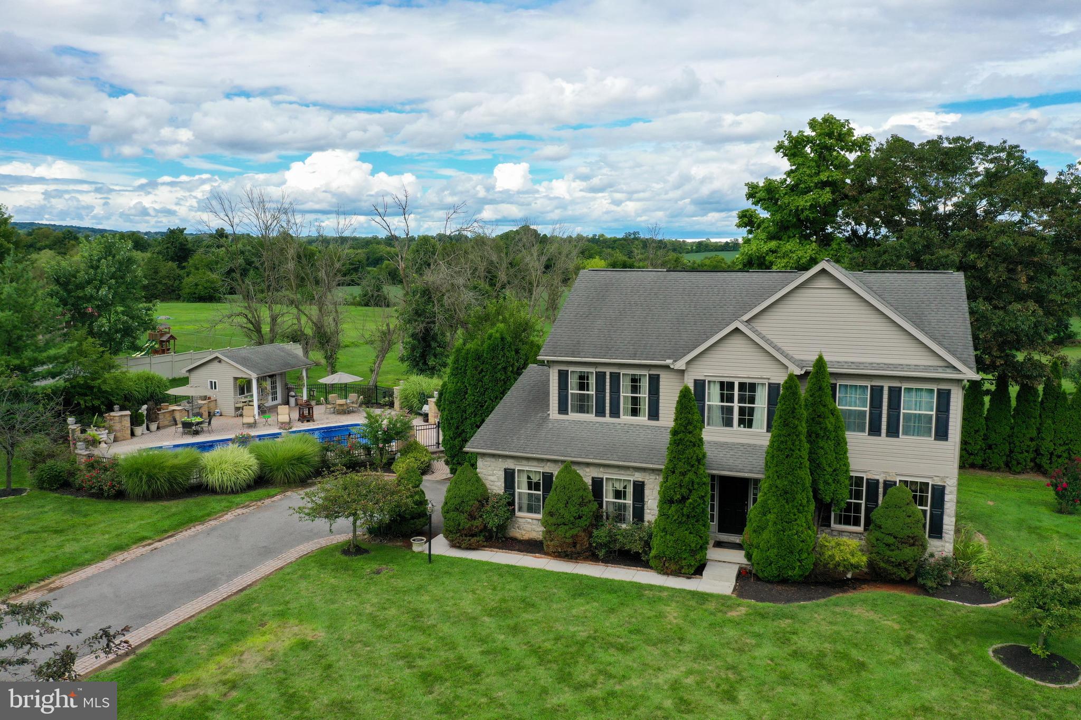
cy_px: 360
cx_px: 540
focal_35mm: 28
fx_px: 841
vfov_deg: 46.4
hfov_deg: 65.5
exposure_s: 1/500
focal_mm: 10.26
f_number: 5.6
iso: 100
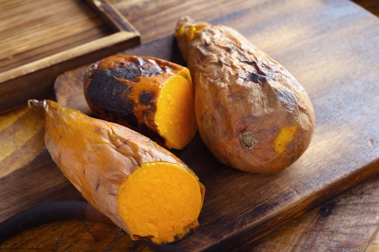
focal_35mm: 50
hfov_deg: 39.6
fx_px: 526
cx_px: 190
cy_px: 126
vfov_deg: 27.0
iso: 200
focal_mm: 50
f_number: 11
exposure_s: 1/250
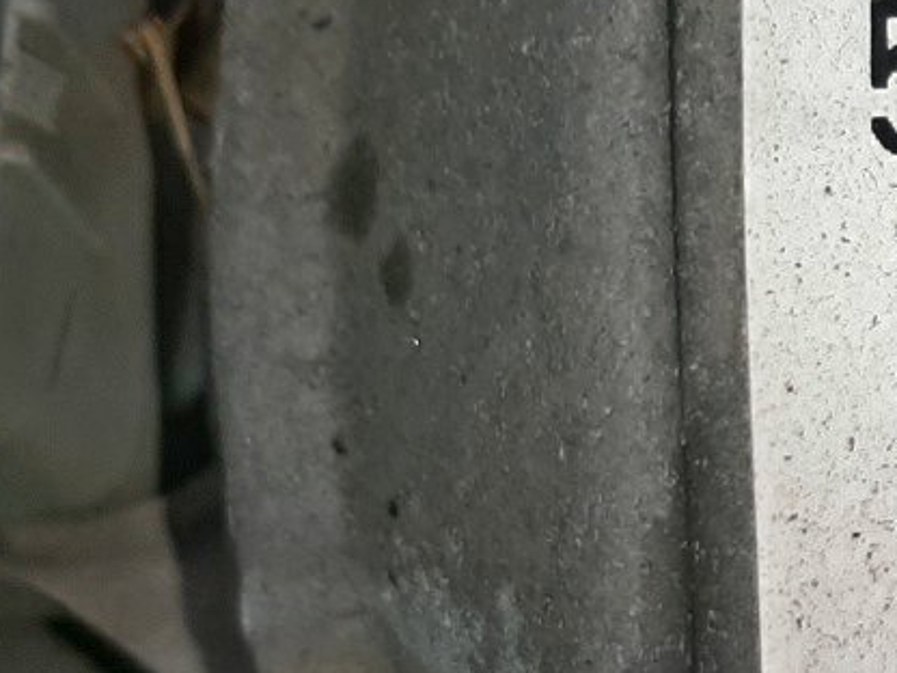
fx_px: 2332
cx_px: 1199
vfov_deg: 16.4
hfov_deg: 19.8
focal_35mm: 90
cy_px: 291
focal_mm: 3.93
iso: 55
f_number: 1.7
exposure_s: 1/100
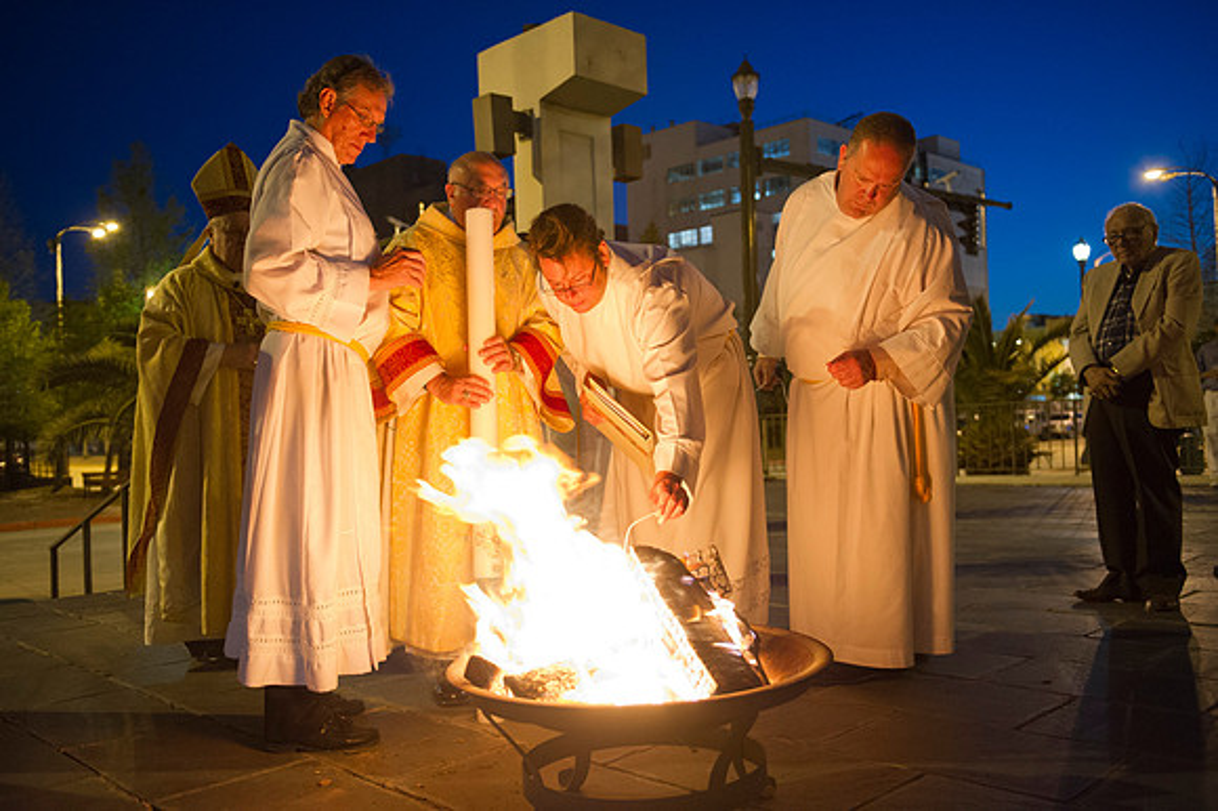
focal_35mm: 32
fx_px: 1082
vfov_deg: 41.1
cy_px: 406
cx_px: 609
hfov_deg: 58.7
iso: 3200
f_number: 2.8
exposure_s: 1/60
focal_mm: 32
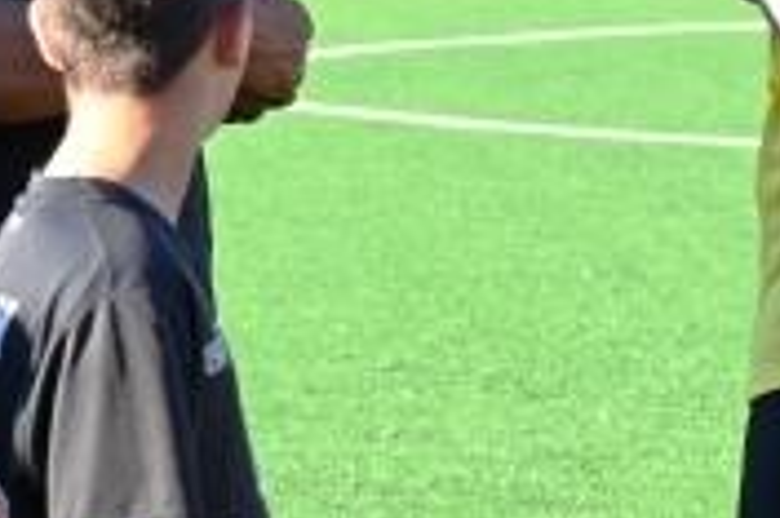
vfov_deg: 3.1
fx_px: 9459
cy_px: 452
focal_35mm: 437
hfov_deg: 4.7
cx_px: -133
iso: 280
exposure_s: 1/250
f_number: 6
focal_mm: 75
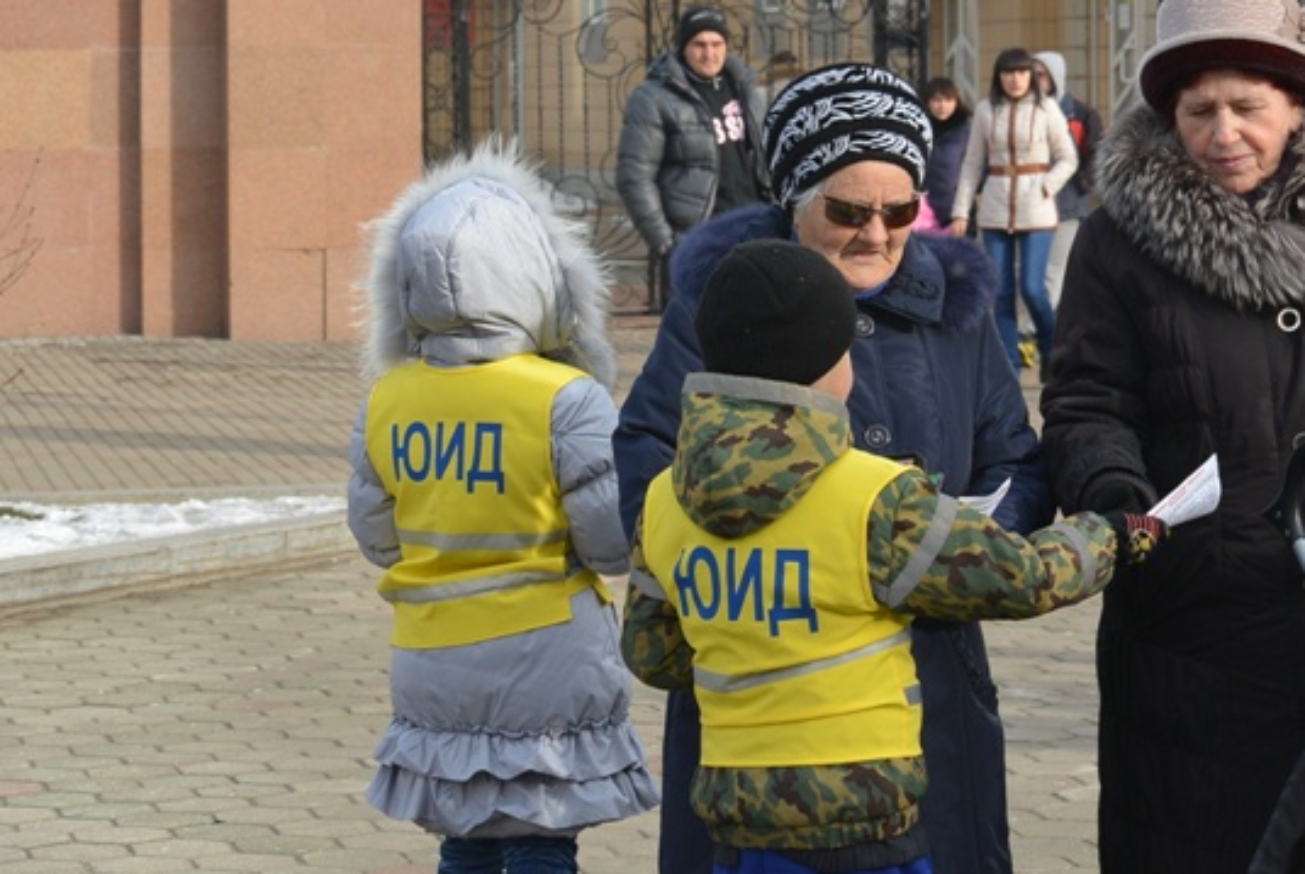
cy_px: 275
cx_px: 699
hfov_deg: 16.9
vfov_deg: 11.3
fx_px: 4392
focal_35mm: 121
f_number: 3.8
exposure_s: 1/500
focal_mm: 30
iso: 100
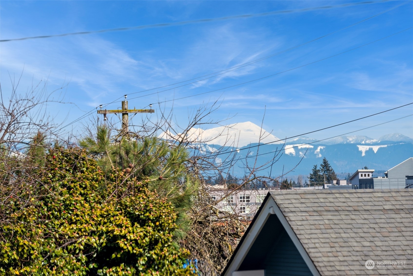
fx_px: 1606
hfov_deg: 14.7
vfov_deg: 9.8
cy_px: 138
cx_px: 206
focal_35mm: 140
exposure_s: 1/800
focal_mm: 140
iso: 200
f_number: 8
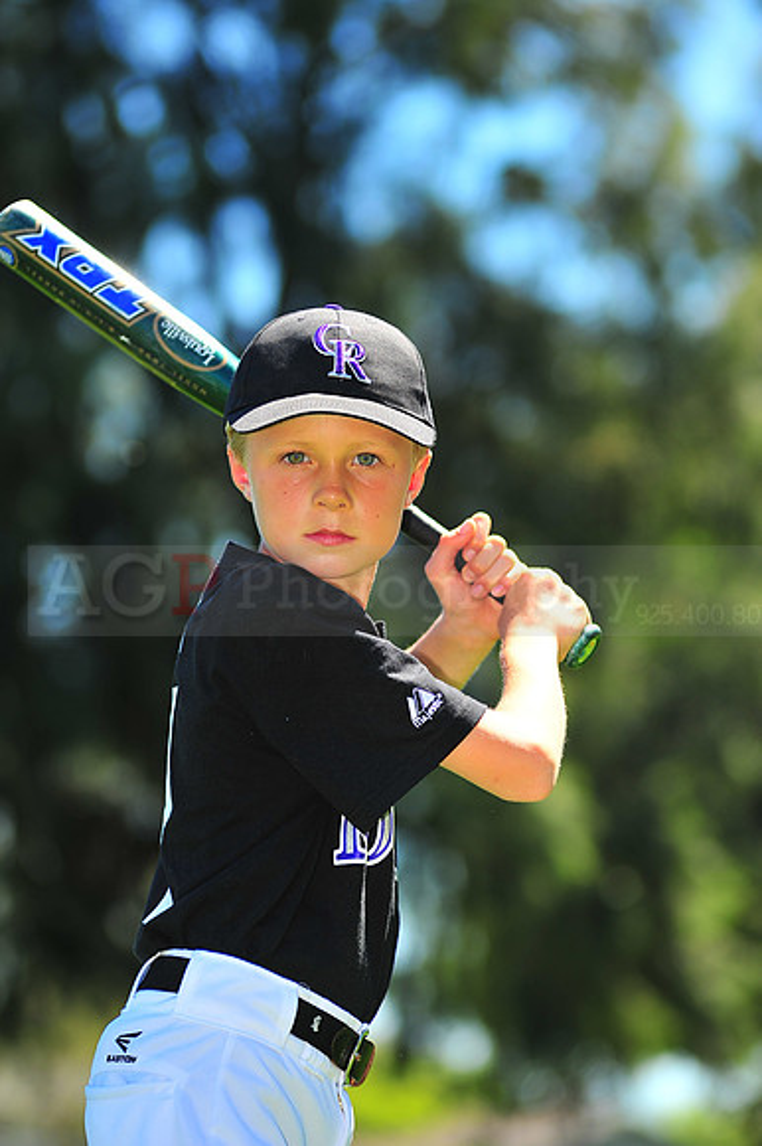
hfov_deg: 7.6
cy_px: 573
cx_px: 381
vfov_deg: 11.4
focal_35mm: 180
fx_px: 5721
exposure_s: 1/640
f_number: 5
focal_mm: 180
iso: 200
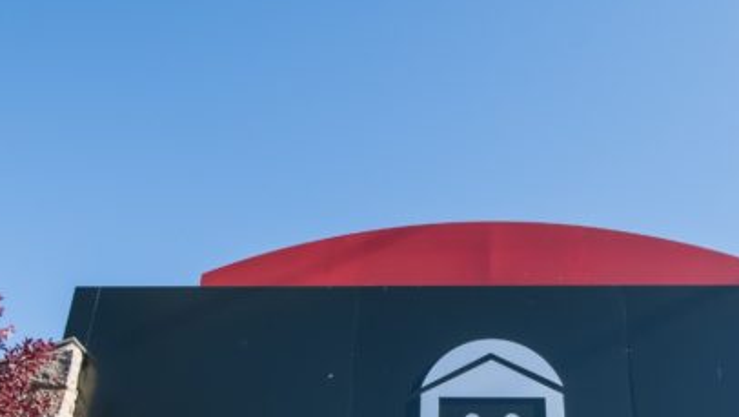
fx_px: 882
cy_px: 307
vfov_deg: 26.3
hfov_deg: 45.2
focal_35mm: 45
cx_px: 446
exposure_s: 1/200
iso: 100
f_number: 7.1
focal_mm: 18
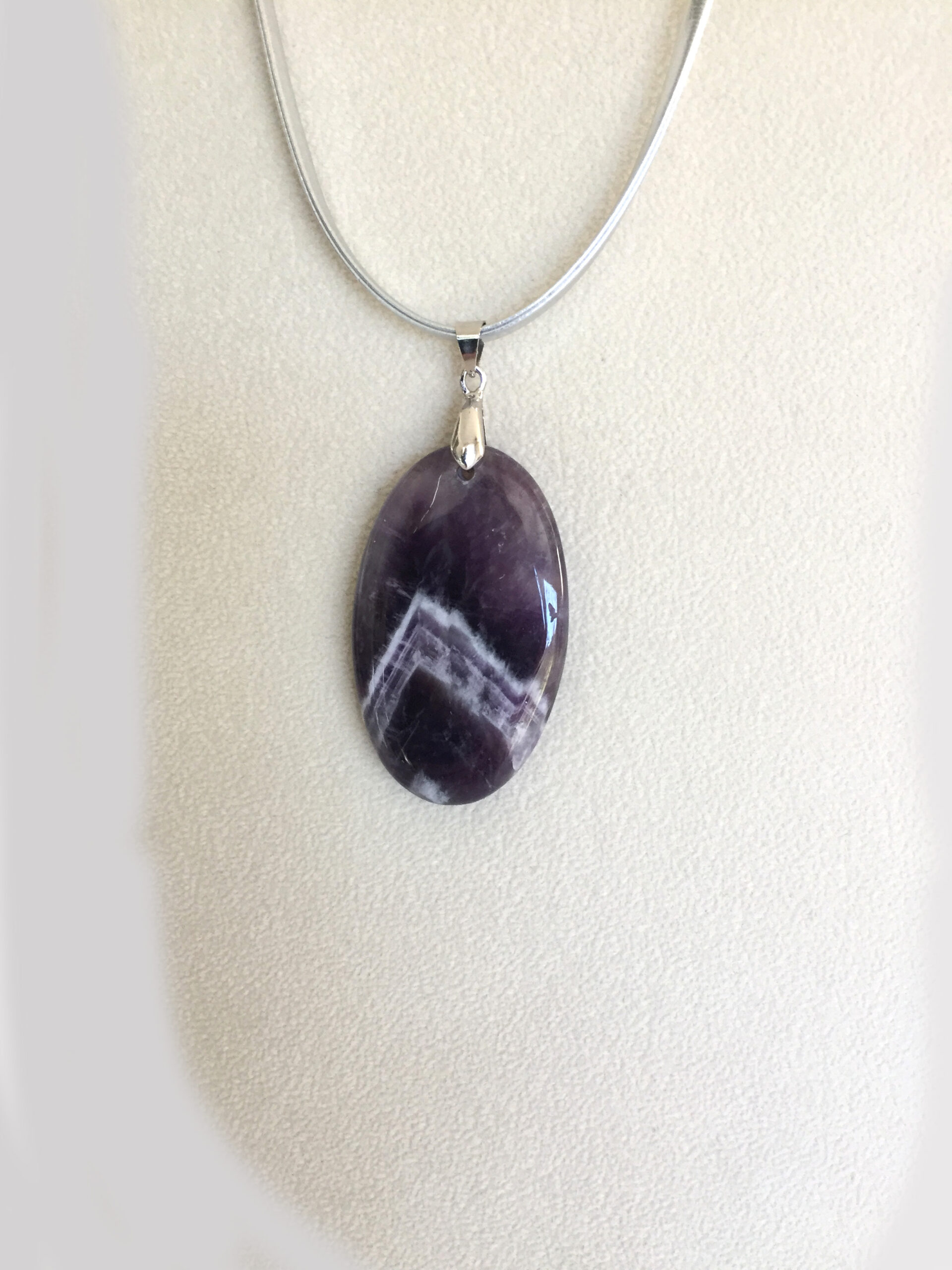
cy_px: 635
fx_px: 1063
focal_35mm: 29
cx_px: 476
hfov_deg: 48.2
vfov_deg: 61.7
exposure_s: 1/30
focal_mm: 4.15
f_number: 2.2
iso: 50
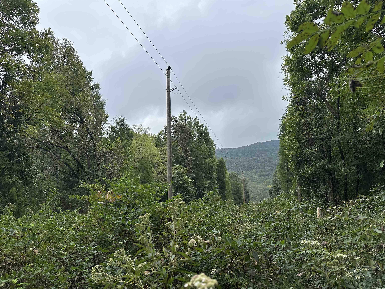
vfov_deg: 56.8
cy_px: 144
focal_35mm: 24
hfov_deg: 71.6
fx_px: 267
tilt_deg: +10.1
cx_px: 192
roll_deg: +2.2
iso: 80
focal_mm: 6.86
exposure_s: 1/2809
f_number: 1.78
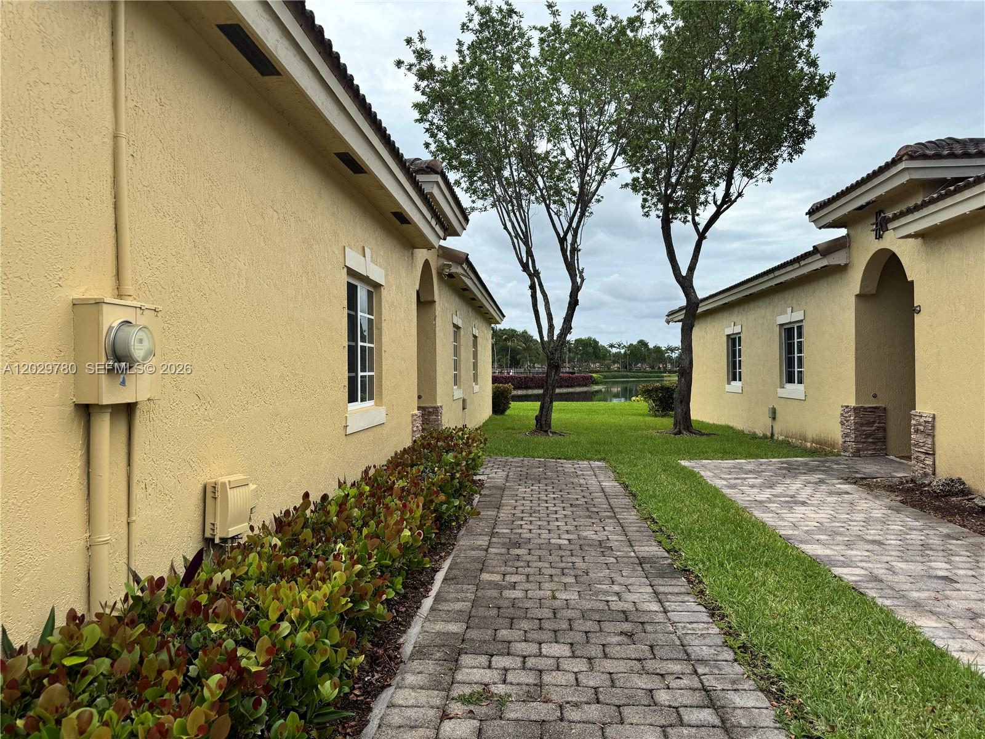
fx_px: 683
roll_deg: -0.9
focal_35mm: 24
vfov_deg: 56.8
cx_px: 492
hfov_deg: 71.6
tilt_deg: +0.9
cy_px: 370
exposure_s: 1/4049
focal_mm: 6.76
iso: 80
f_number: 1.78
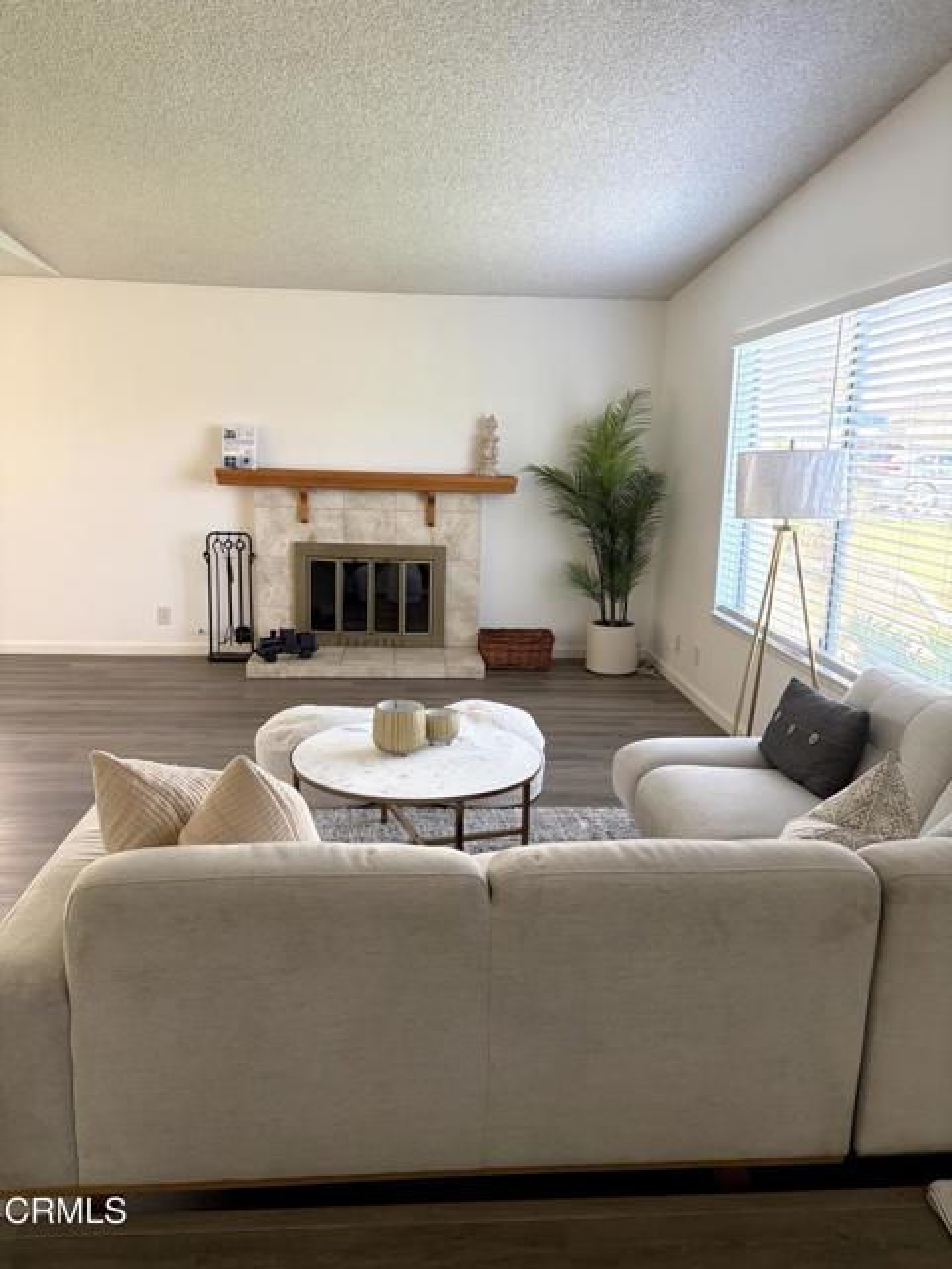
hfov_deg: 53.1
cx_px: 476
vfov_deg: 67.3
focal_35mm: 26
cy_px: 634
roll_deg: -3.0
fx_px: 953
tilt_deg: -10.4
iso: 125
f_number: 1.6
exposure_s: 1/122
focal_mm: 5.96
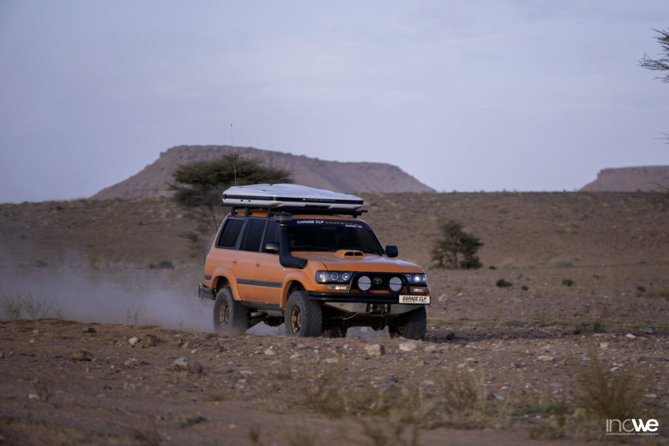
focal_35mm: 210
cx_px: 334
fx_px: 3903
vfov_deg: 6.5
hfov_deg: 9.8
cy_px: 223
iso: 1600
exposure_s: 1/200
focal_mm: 140
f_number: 2.8
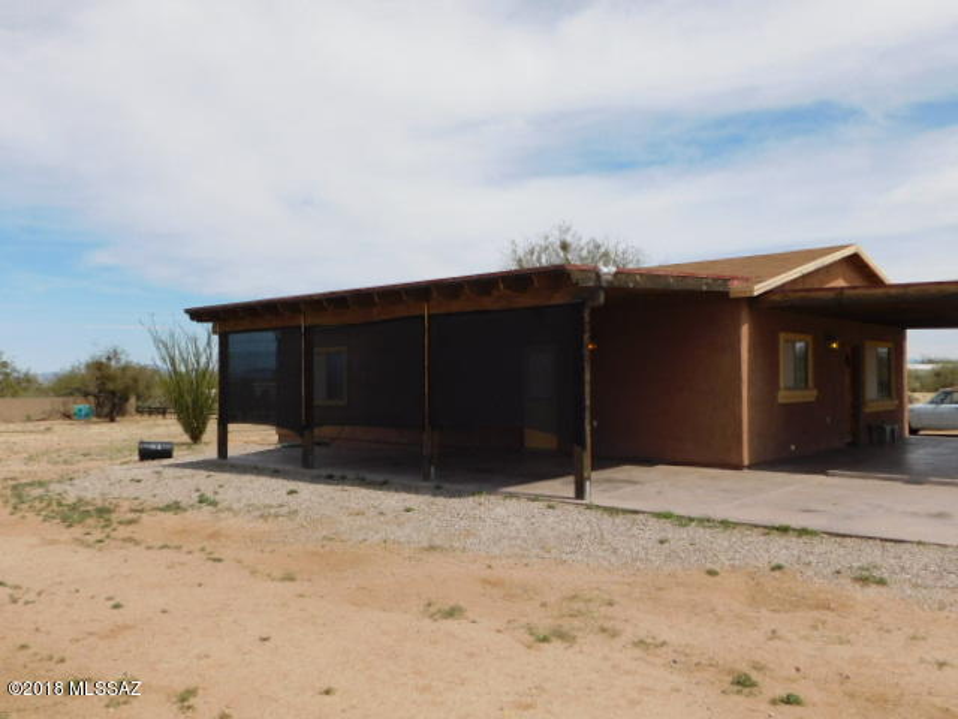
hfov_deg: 60.0
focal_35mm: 30
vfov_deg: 46.8
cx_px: 479
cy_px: 360
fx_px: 830
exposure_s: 1/500
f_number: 6.4
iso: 125
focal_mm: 5.3
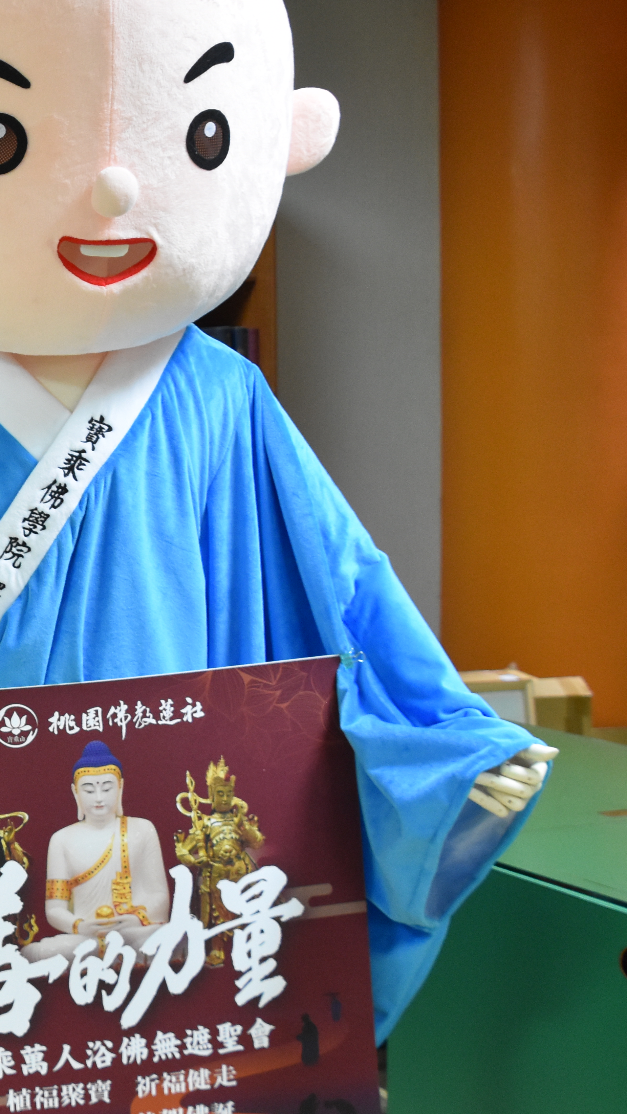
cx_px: -270
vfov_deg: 33.3
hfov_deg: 17.5
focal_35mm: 63
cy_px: 507
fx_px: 1862
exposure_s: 1/80
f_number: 4.5
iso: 1600
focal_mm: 22
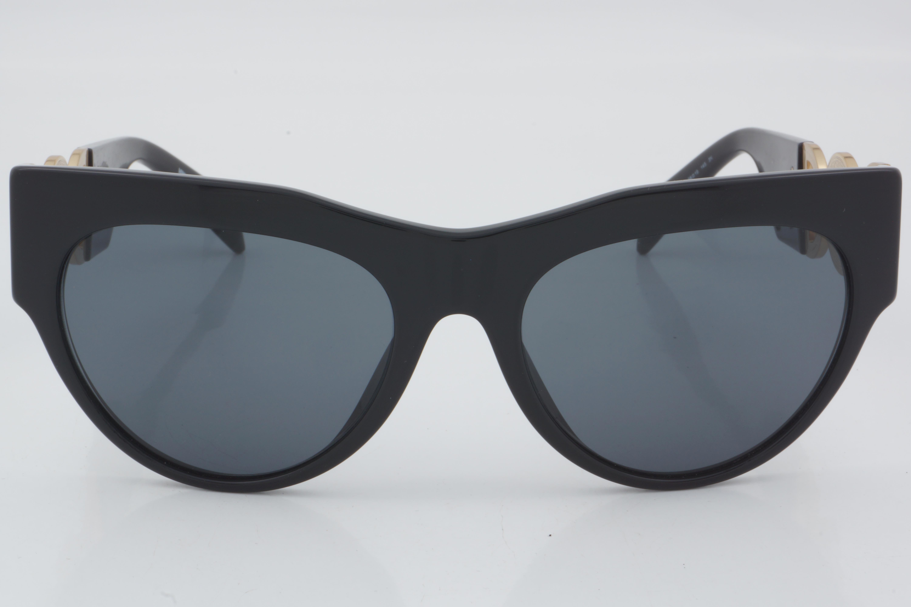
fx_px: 2088
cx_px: 456
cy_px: 304
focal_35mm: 82
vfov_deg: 16.6
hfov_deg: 24.6
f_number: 32
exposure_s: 1/3
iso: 100
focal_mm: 55
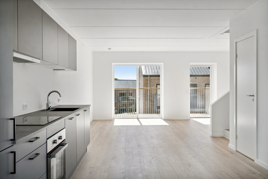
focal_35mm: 30
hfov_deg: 61.9
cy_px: 90
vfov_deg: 43.6
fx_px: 223
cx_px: 134
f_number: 8
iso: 200
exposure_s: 1/160
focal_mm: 20
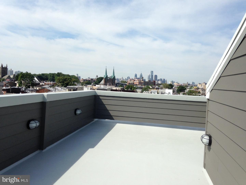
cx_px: 123
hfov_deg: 55.4
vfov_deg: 42.9
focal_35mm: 33
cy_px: 92
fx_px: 235
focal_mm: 4.12
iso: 50
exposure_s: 1/2008
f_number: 2.4
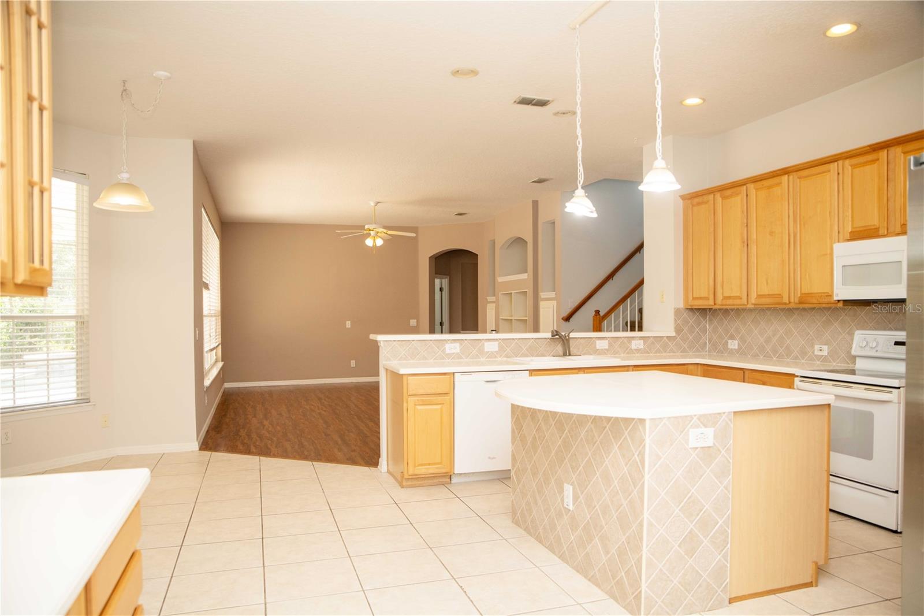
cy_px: 308
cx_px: 462
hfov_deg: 73.8
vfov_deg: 53.1
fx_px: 616
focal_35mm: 24
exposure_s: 1/200
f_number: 3.5
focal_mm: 24
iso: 200
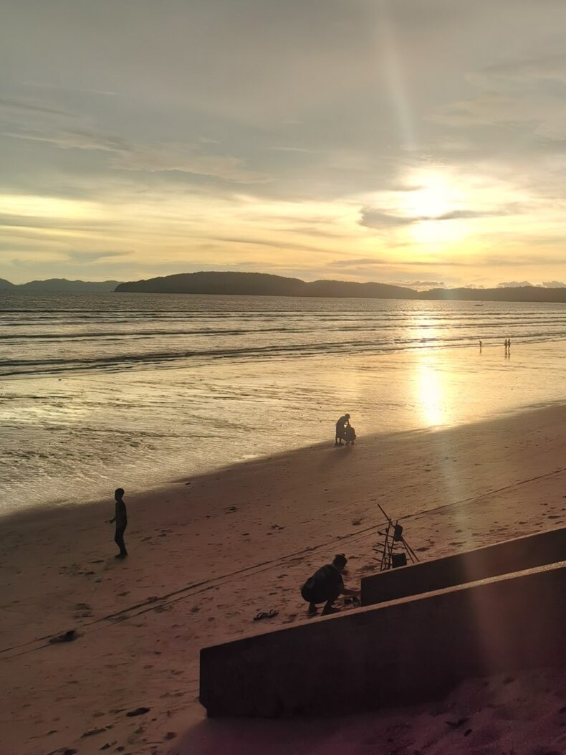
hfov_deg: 35.4
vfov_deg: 46.7
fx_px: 872
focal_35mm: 40
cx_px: 408
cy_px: 336
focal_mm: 5.56
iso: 50
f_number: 1.6
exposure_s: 5
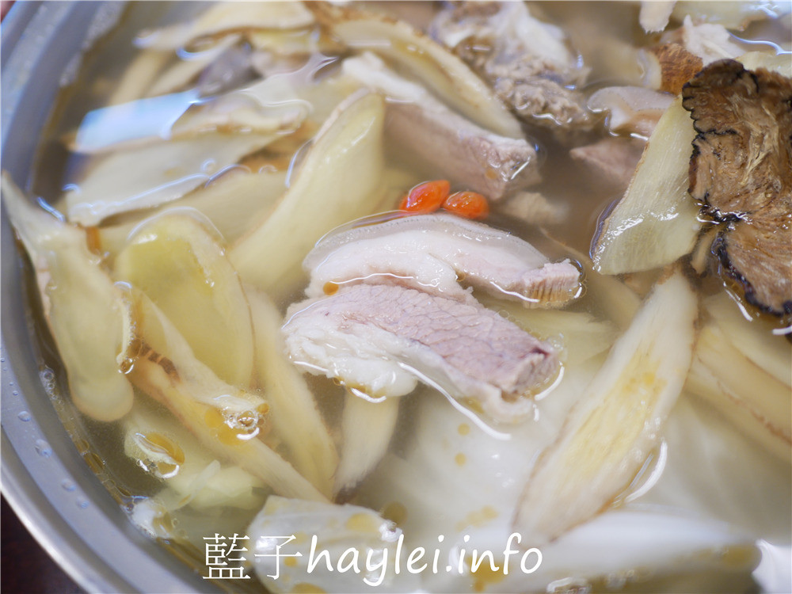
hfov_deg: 60.0
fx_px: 686
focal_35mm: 30
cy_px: 297
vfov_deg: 46.8
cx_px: 396
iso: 250
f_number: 1.7
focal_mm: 15
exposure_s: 1/60
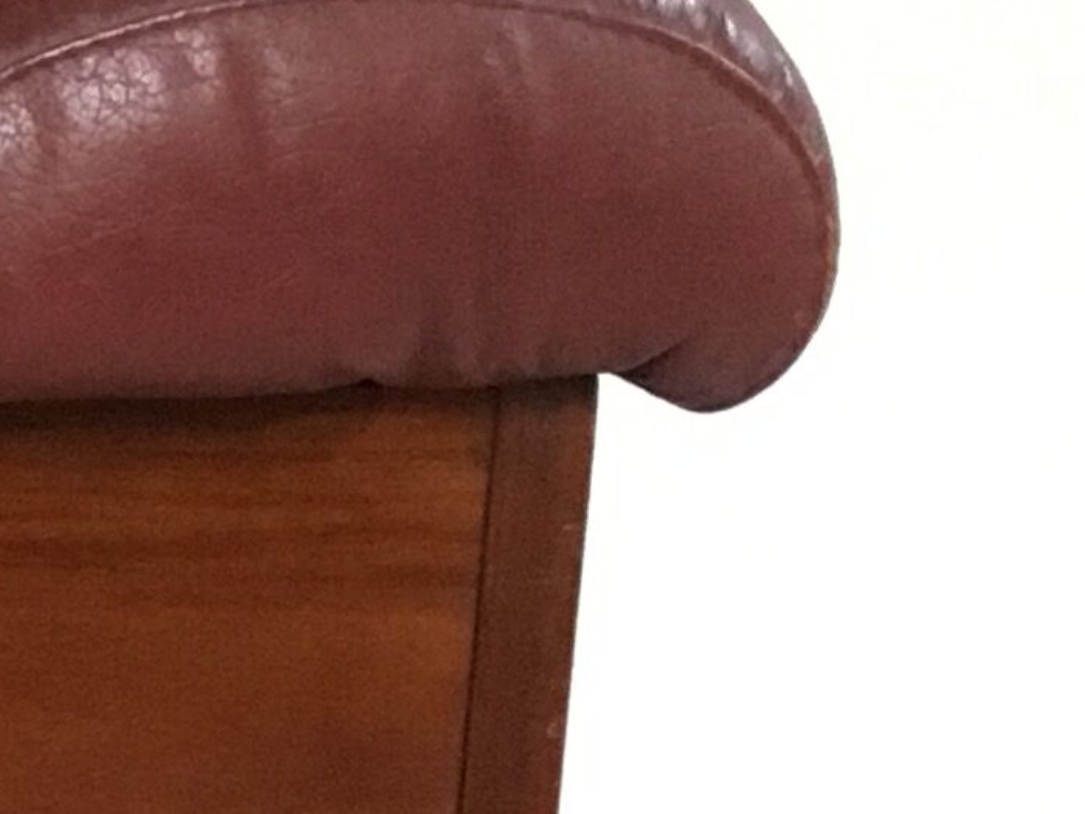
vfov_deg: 8.9
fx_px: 5203
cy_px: 729
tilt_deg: -12.1
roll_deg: -0.5
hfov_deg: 10.1
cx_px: -1674
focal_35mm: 166
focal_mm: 4.15
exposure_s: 1/24
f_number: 2.2
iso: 200
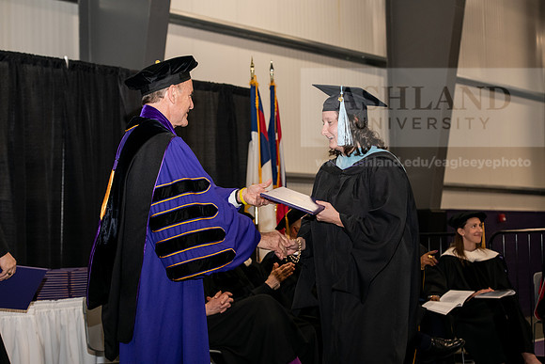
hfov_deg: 25.4
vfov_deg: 17.1
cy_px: 182
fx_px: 1211
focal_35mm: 80
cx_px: 272
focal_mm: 80
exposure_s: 1/200
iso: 1600
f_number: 5.6
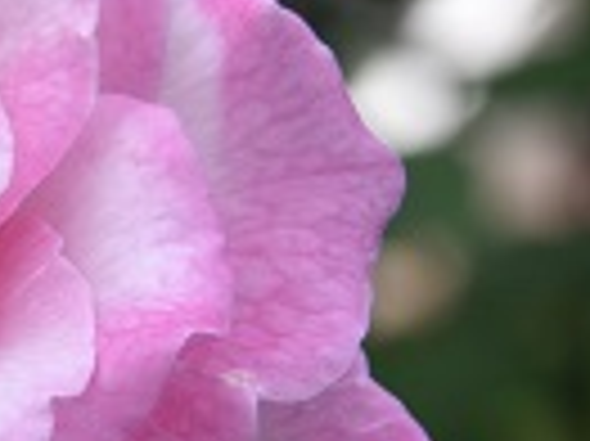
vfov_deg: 4.5
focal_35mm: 331
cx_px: -315
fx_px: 5636
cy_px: 212
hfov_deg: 5.9
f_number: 8
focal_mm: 50
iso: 320
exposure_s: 1/250
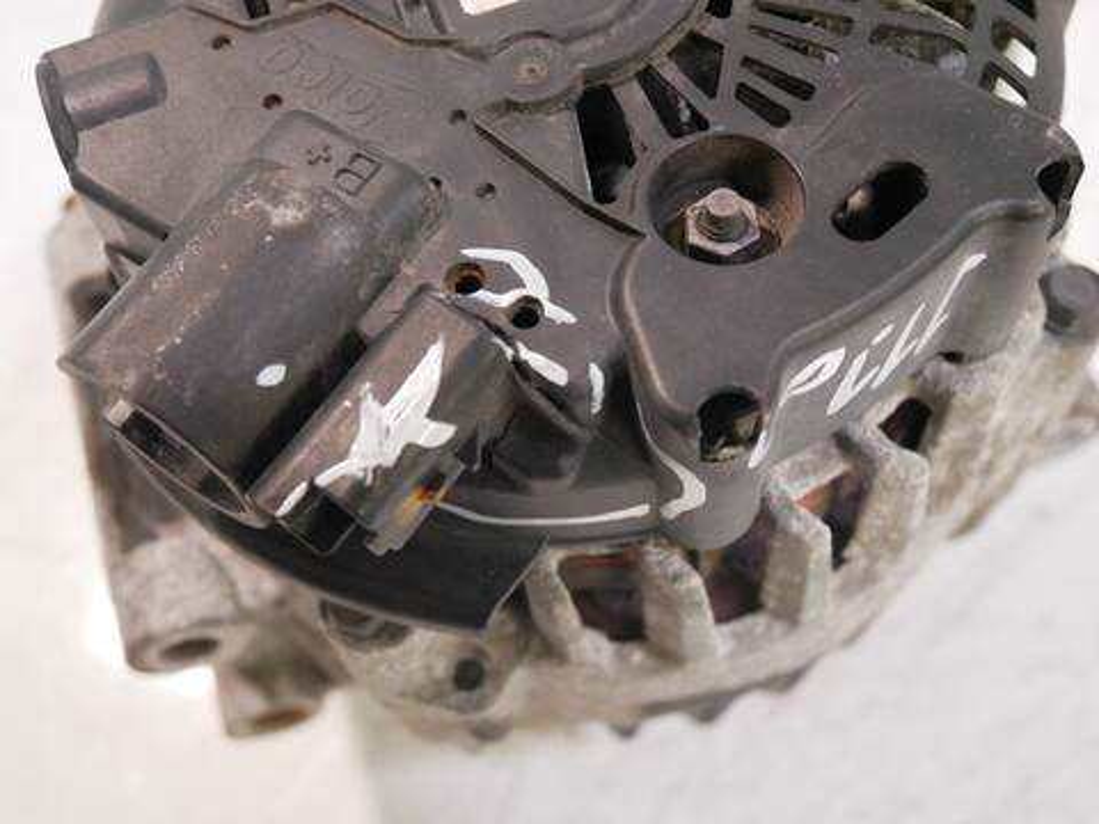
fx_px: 1333
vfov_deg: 34.3
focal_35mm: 42
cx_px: 550
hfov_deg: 44.8
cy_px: 412
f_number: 4.7
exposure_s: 1/60
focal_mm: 21
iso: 1600
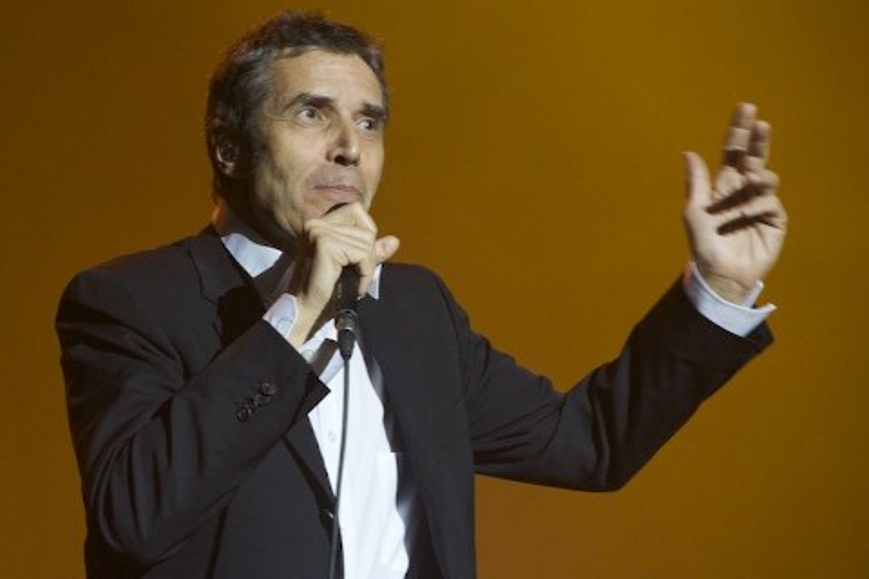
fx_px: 5552
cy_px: 290
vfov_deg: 6.0
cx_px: 434
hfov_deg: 9.0
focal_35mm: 230
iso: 3200
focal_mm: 230
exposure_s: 1/100
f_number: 4.8
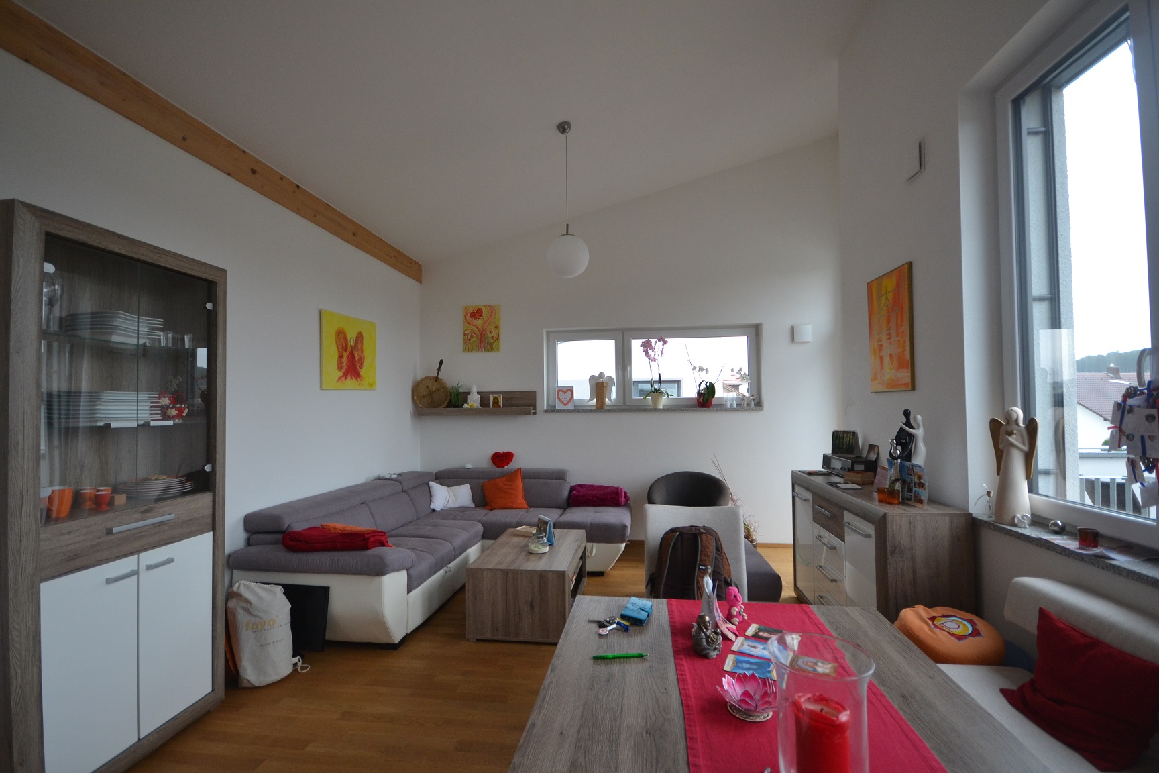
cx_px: 580
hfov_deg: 100.4
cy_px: 386
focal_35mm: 15
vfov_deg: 77.3
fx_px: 483
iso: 560
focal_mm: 10
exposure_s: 1/60
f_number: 4
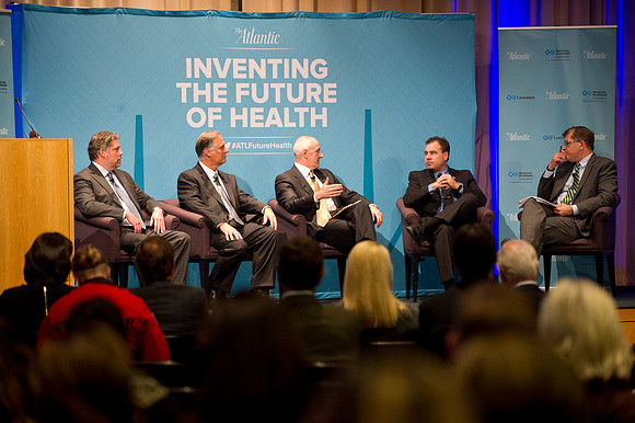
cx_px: 318
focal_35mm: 130
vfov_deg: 10.5
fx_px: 2292
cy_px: 212
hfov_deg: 15.8
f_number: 2.8
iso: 2500
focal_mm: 130
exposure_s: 1/200
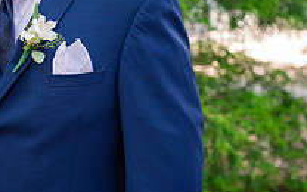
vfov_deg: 9.2
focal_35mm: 142
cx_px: -25
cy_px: 16
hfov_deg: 14.4
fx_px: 1188
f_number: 3.2
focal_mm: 50
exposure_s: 1/320
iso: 400
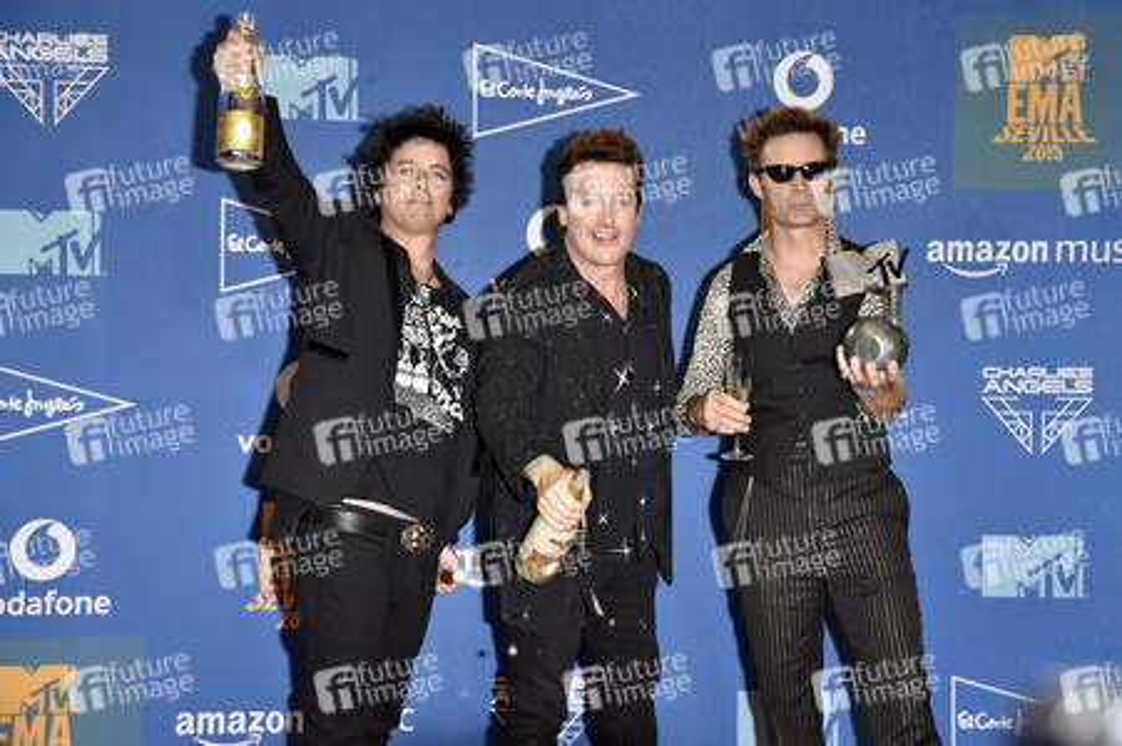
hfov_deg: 24.8
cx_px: 561
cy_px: 373
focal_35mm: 82
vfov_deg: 16.6
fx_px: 2554
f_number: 6.3
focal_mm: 82
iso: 1600
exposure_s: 1/200
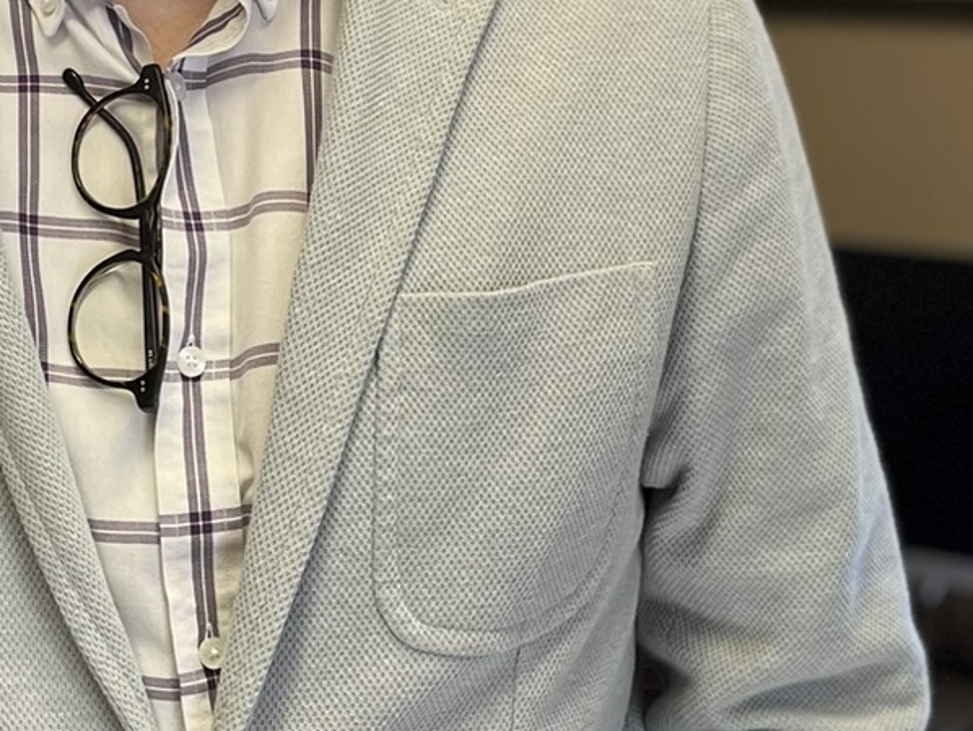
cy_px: 125
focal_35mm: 89
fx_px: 2503
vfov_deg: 16.5
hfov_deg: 21.9
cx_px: 275
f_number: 1.6
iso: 100
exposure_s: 1/60
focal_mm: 5.1
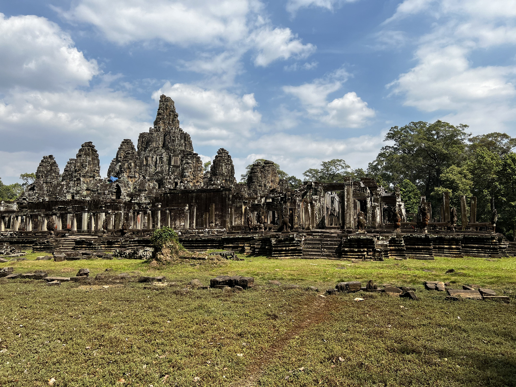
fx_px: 388
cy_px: 194
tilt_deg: +5.6
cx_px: 258
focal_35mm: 26
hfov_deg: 67.3
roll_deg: +0.6
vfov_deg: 53.1
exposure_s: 1/5076
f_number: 1.5
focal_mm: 5.7
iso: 50
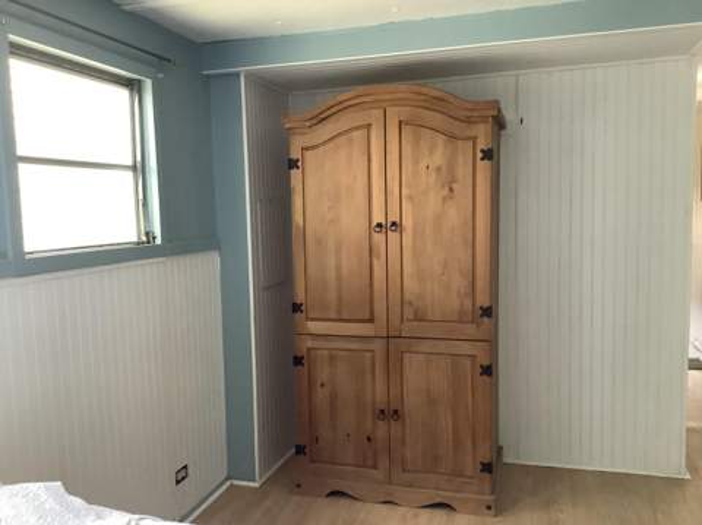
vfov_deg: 45.4
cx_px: 351
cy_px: 262
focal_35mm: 31
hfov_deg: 58.4
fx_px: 628
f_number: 2.4
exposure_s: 1/60
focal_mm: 3.3
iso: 250
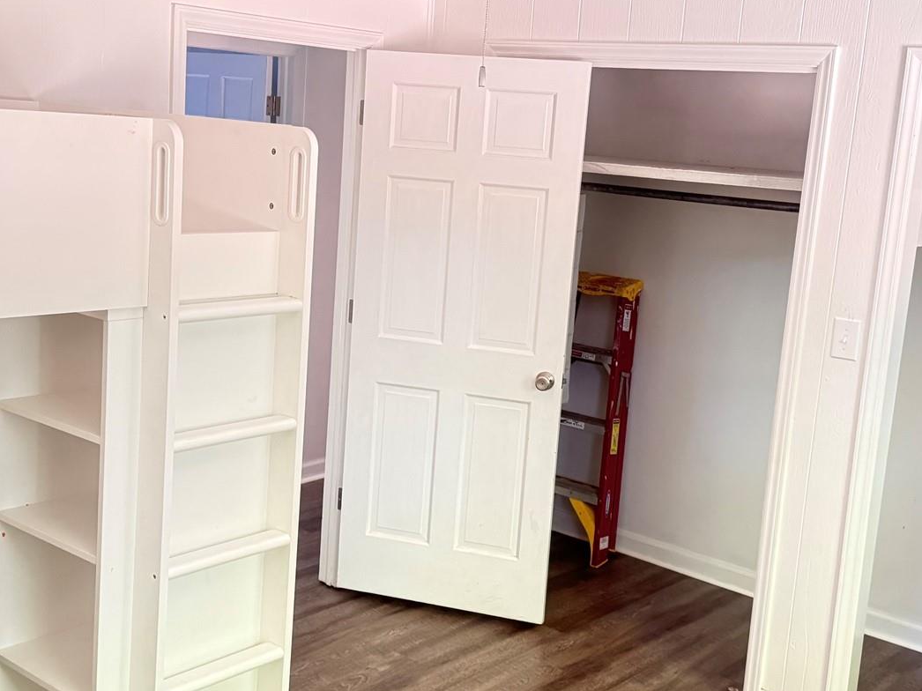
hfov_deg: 40.4
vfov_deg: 30.9
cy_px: 332
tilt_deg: -8.5
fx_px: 1252
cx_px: 450
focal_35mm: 47
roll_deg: -4.1
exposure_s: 1/60
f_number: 1.78
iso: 800
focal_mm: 6.76
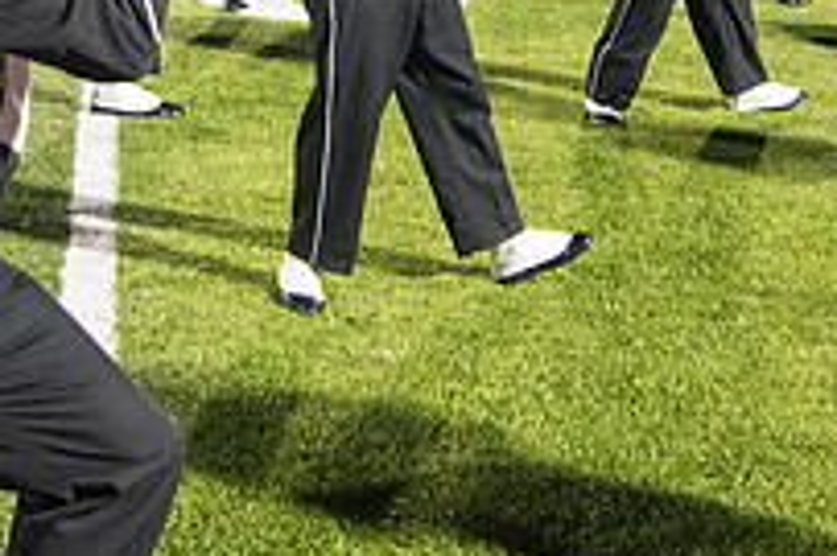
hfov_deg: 19.8
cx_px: 338
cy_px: -204
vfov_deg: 12.8
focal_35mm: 103
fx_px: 2393
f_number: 5.6
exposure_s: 1/125
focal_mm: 36
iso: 5000
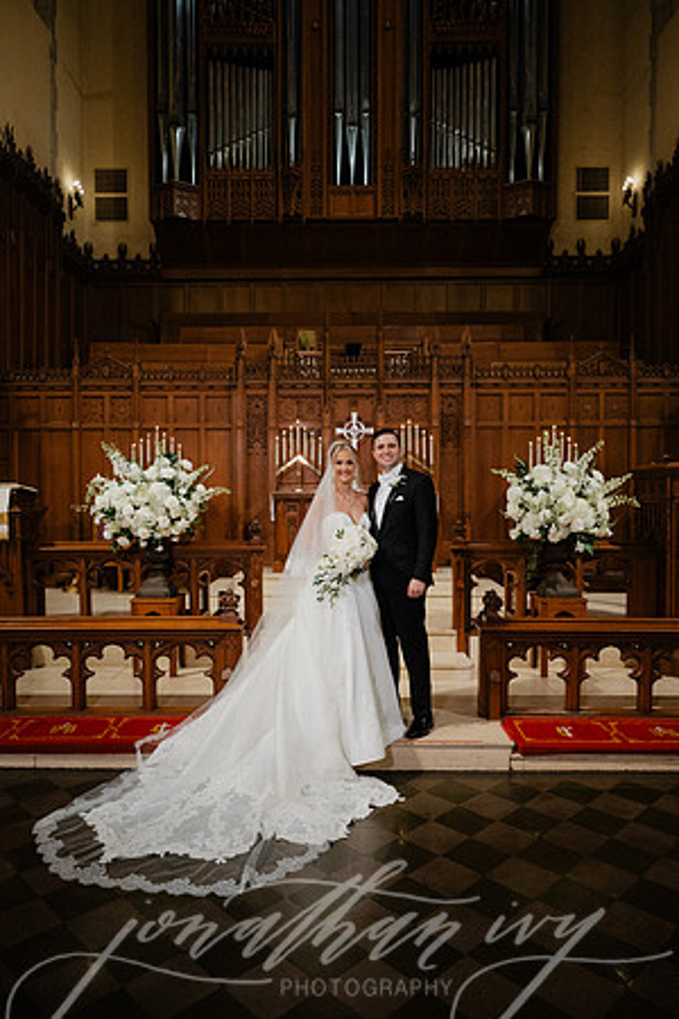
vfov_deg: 73.7
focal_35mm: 24
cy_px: 510
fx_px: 679
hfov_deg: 53.1
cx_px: 340
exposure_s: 1/160
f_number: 2.8
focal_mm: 24
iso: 2000
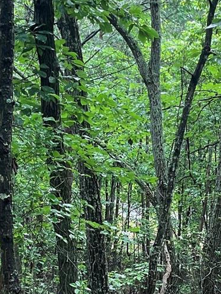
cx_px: 156
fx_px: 758
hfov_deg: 16.5
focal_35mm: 89
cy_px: 243
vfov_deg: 21.7
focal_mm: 3
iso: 64
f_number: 1.8
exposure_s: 1/60
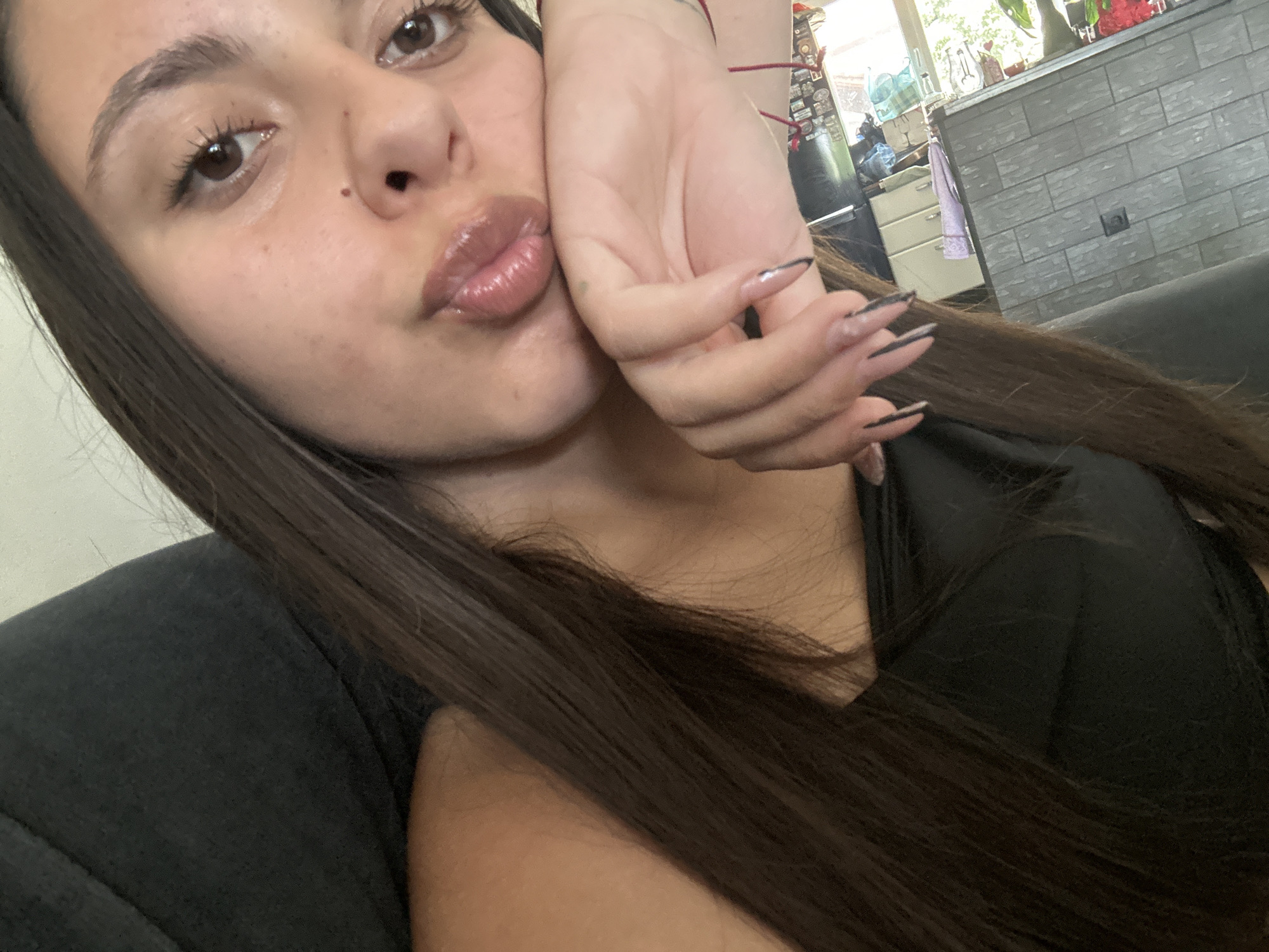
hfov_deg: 73.9
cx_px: 634
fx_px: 843
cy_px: 476
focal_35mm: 23
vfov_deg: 58.9
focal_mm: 2.69
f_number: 1.9
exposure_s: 1/40
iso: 320
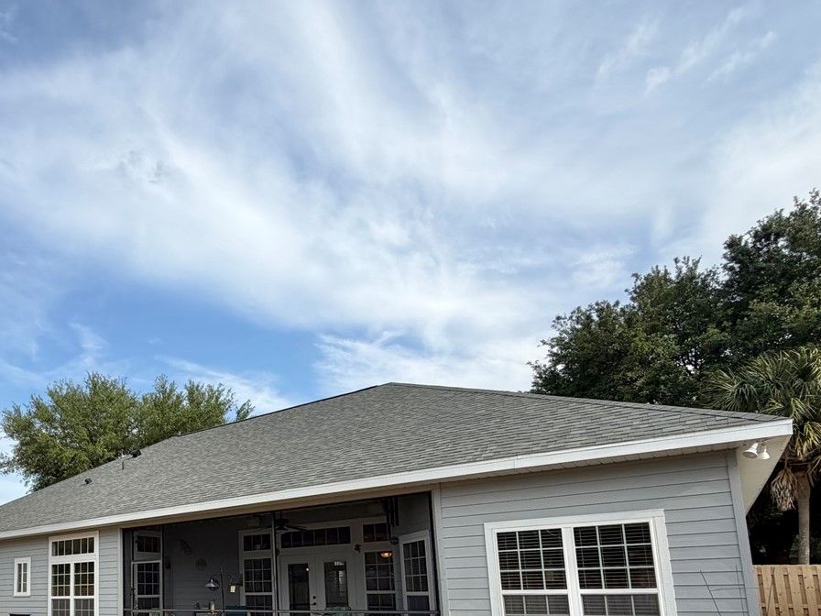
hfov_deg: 64.3
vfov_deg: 50.7
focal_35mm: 25
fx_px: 593
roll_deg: +1.1
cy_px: 512
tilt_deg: +7.9
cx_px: 183
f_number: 2.2
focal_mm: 2.22
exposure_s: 1/770
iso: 32
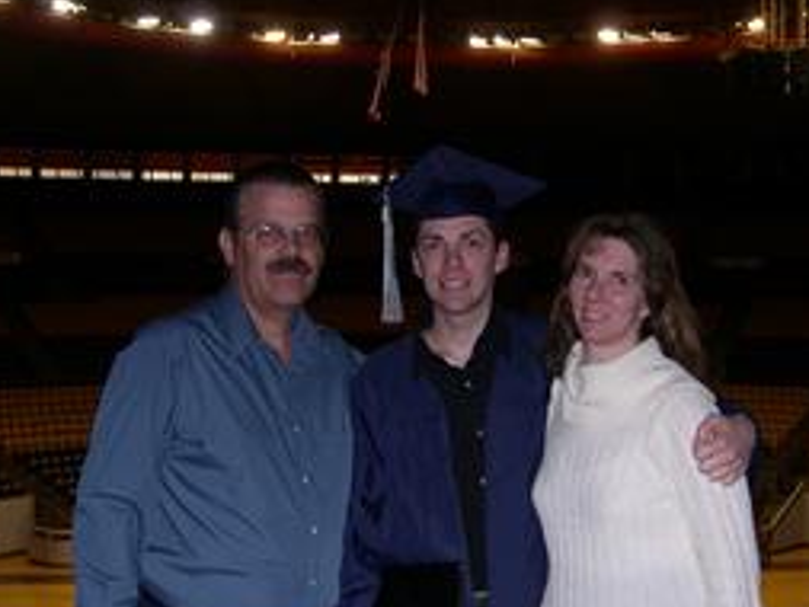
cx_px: 470
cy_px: 297
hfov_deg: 32.1
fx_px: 1403
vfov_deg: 24.4
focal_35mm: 60
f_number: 2.8
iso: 100
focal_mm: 8
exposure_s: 1/60
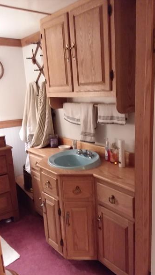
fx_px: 219
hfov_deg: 38.5
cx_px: 104
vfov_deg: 64.3
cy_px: 139
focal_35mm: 30
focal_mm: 2.91
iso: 320
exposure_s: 1/15
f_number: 1.9
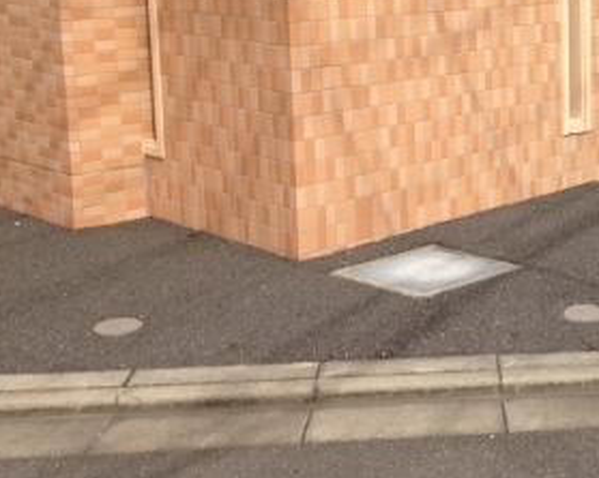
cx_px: 633
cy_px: 90
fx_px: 1311
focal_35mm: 74
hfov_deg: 24.3
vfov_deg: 20.4
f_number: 2.4
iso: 50
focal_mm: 4.12
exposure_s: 1/1506
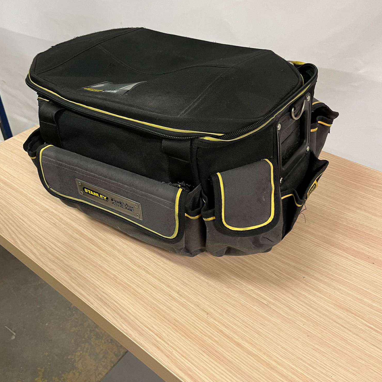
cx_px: 190
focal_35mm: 32
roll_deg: +1.1
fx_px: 400
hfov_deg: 51.1
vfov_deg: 50.7
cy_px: 147
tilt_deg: -34.0
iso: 160
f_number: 1.6
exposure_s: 1/50
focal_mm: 5.1
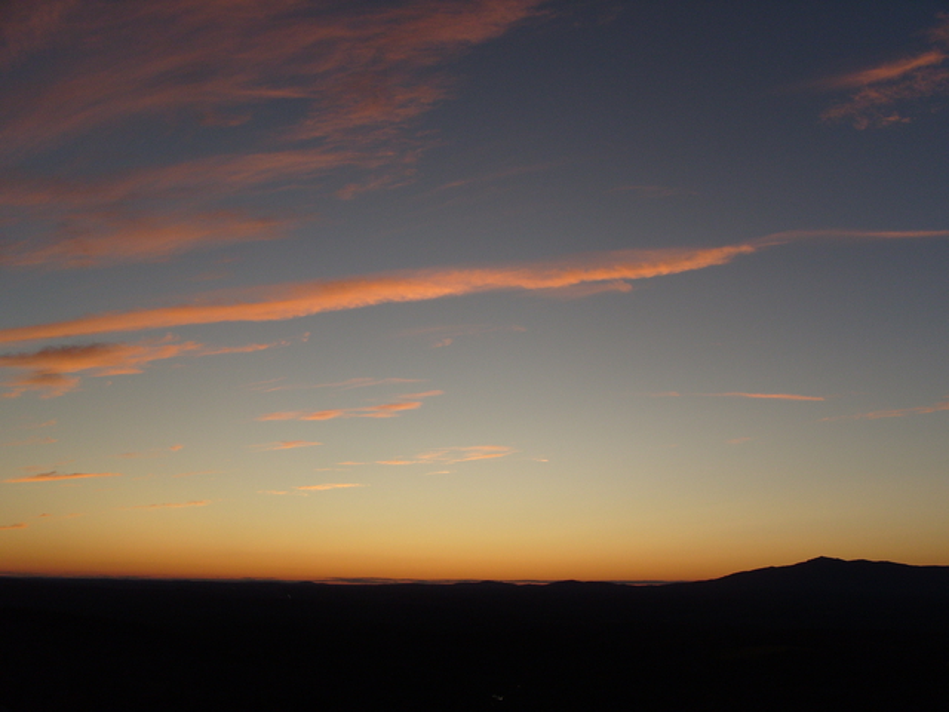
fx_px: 960
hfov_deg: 52.6
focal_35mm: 35
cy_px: 356
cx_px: 474
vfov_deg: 40.7
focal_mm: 7.8
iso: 80
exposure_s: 1/250
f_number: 4.8
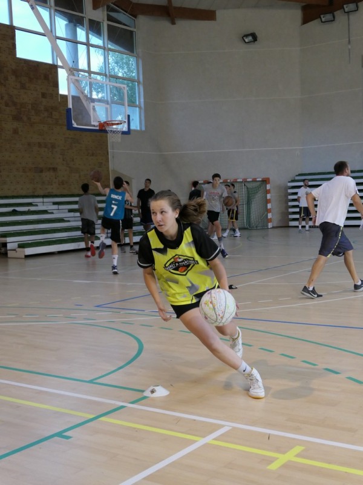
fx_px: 685
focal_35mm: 49
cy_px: 242
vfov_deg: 38.9
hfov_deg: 29.7
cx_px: 182
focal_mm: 16.6
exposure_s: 1/250
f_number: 2.8
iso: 1600
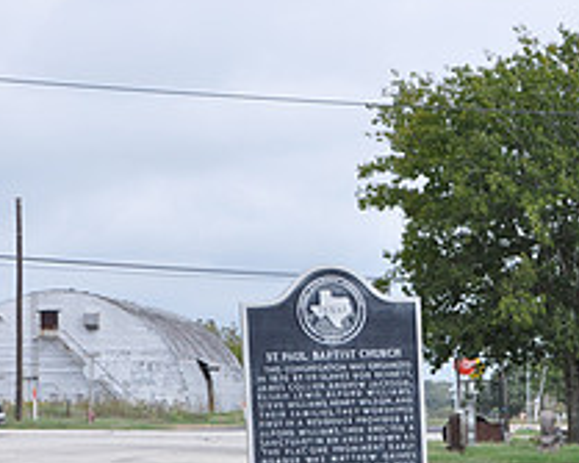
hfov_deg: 12.8
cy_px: 514
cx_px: 648
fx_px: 2535
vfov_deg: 10.3
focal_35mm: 148
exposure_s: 1/200
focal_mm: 38
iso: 200
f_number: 7.1
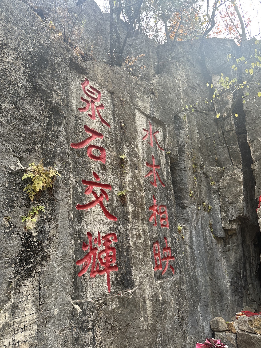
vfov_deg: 71.6
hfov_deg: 56.8
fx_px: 241
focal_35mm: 24
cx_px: 130
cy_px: 174
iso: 80
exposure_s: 1/208
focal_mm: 6.86
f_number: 1.78
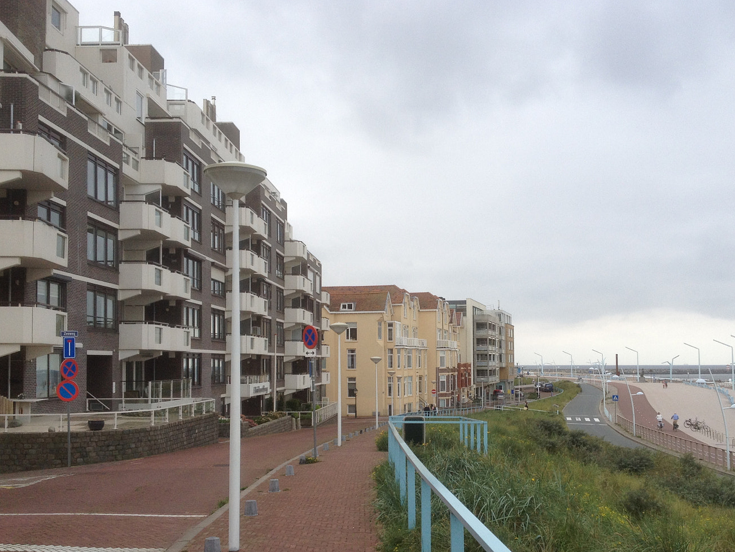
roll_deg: -0.4
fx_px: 913
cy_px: 336
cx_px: 415
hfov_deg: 43.8
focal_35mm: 43
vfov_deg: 33.5
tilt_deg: +1.9
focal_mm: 4.28
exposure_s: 1/280
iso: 50
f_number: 2.4
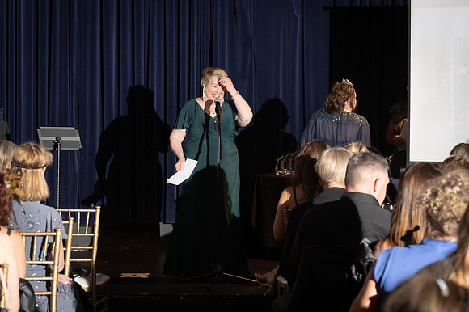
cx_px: 234
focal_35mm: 118
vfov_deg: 11.6
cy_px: 156
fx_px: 1536
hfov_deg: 17.4
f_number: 4.5
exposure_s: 1/200
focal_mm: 79
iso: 2500
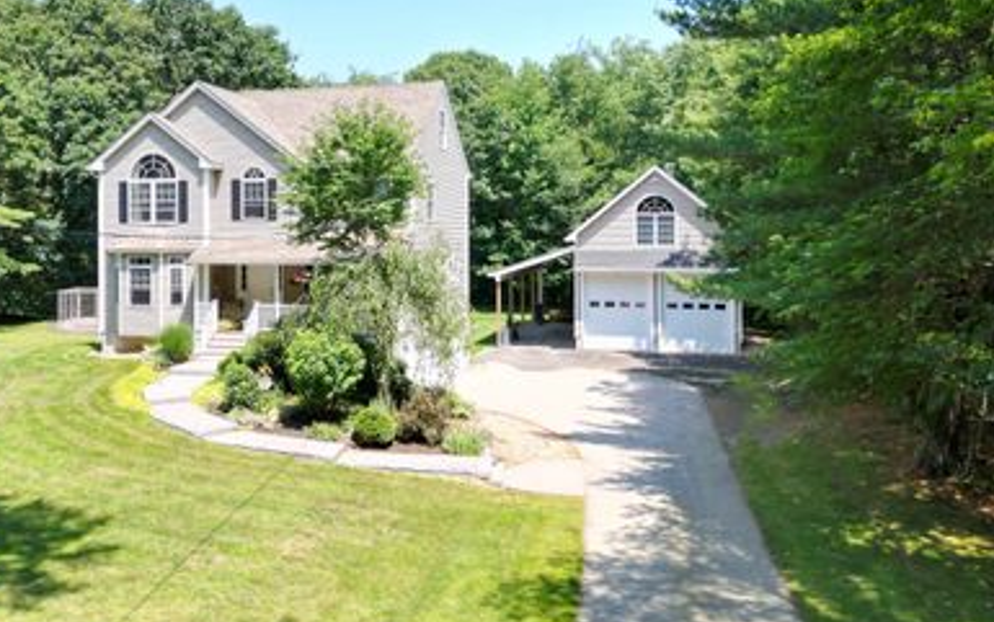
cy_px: 228
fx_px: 894
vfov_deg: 38.1
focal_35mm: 33
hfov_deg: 57.7
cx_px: 403
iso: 110
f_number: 1.7
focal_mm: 6.72
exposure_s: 1/1600
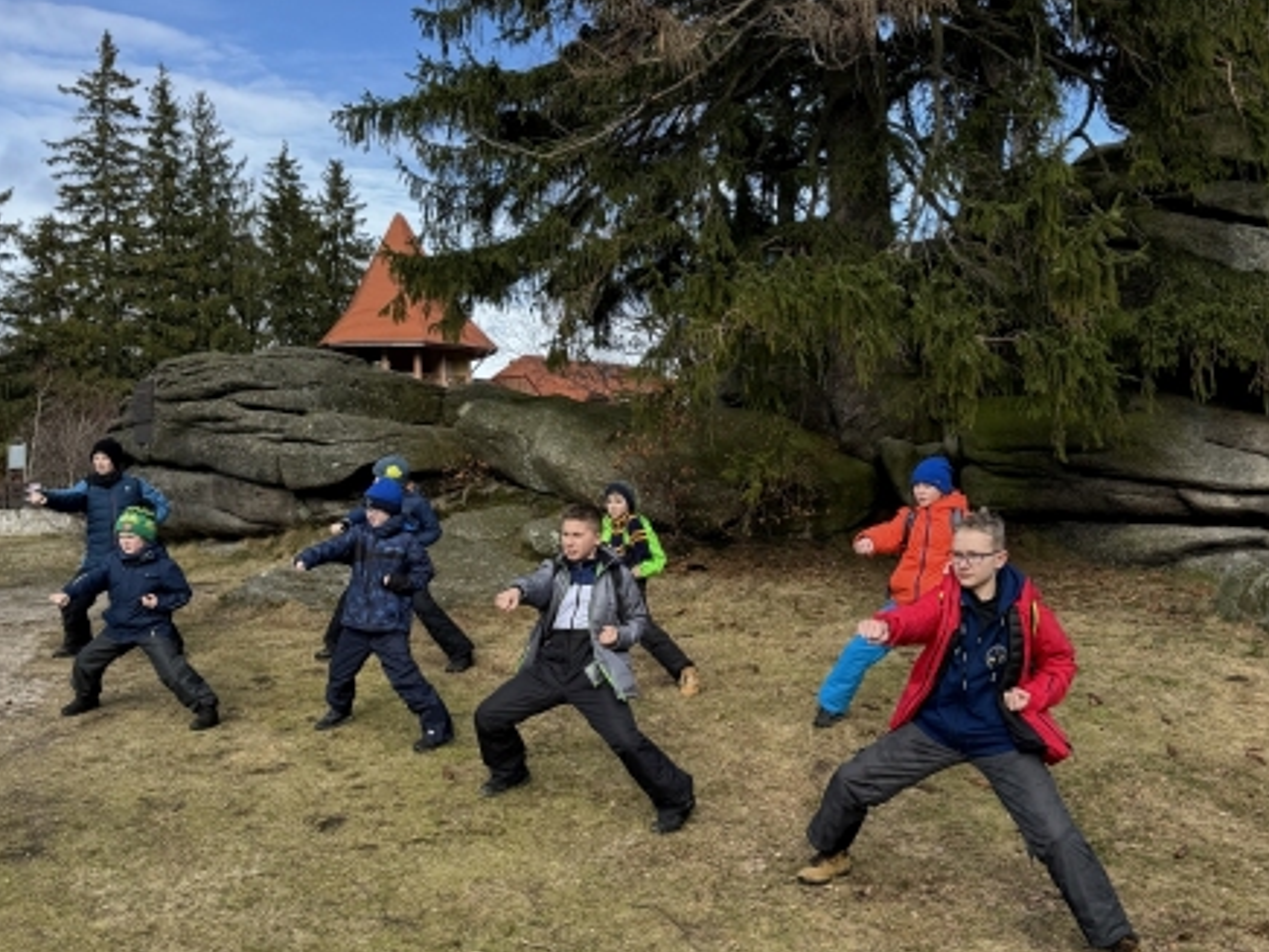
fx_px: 1210
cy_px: 553
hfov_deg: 55.4
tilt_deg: -3.7
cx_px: 637
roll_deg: +1.3
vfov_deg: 42.8
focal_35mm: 33
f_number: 1.78
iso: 80
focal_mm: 6.86
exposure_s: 1/1238
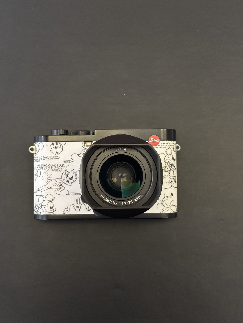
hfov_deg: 28.0
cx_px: 122
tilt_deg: -83.7
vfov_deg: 36.8
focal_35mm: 52
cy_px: 162
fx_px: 487
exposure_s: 1/50
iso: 32
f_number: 1.6
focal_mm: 5.96
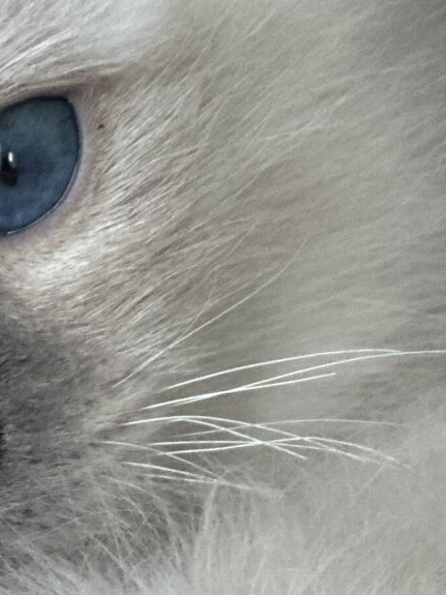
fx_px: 5895
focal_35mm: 343
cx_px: -54
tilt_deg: -16.2
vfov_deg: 5.7
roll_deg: +0.1
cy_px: 860
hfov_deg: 4.3
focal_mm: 9
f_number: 2.8
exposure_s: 1/121
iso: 125
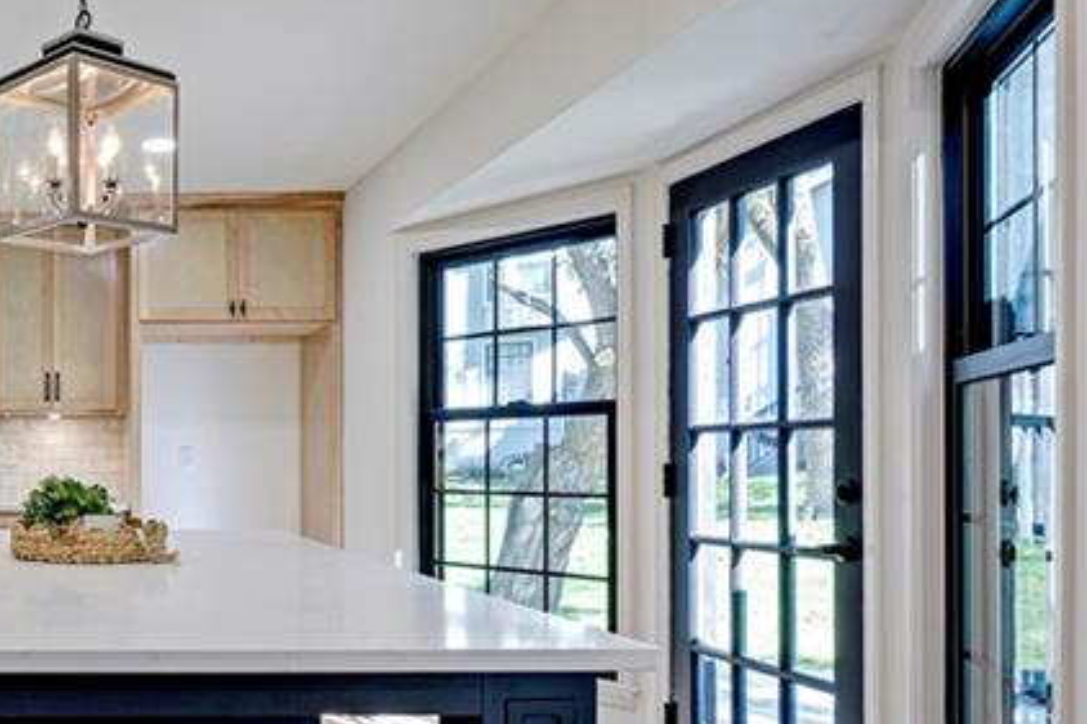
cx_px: 57
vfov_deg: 38.4
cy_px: 479
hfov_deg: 48.3
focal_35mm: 34
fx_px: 1026
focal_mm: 14
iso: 100
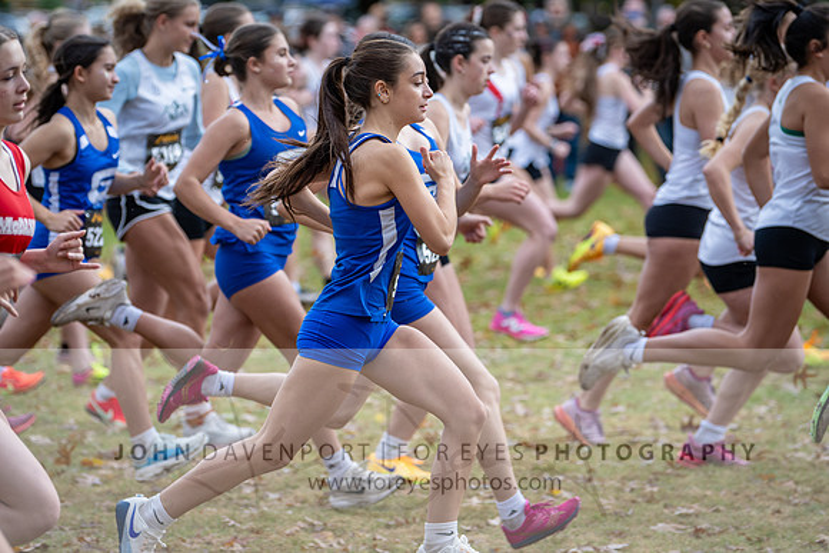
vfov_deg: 8.0
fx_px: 3961
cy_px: 187
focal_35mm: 172
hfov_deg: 11.9
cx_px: 344
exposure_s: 1/1000
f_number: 2.8
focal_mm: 130
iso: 250
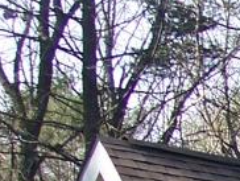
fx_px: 1902
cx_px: 798
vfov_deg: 5.3
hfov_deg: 6.4
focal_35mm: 274
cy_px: 448
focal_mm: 8
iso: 100
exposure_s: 1/250
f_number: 3.4
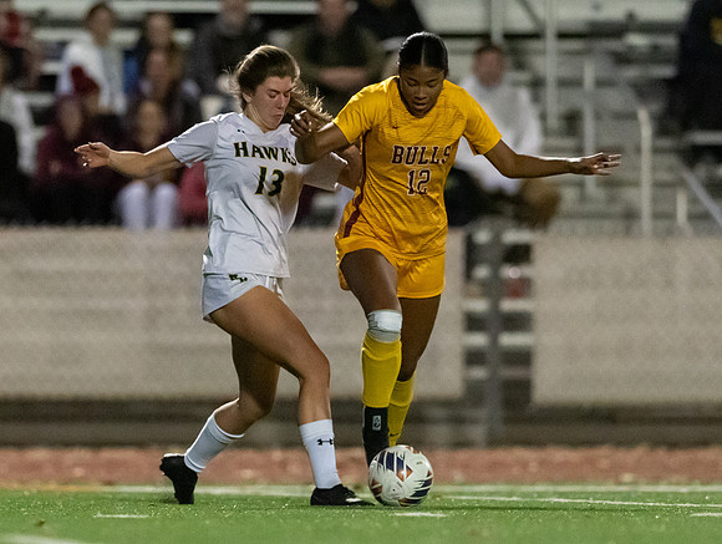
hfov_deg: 3.1
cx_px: 293
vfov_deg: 2.3
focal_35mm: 646
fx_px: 13501
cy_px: 355
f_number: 2.8
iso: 16000
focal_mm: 300
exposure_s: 1/1000
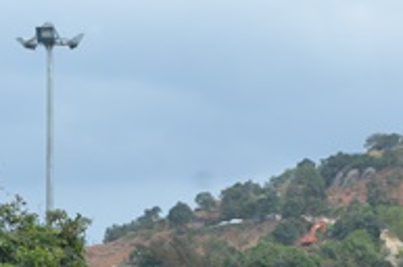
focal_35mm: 159
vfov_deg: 8.6
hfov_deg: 12.8
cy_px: 213
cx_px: 376
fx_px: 1777
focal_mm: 32
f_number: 8
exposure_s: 1/250
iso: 140
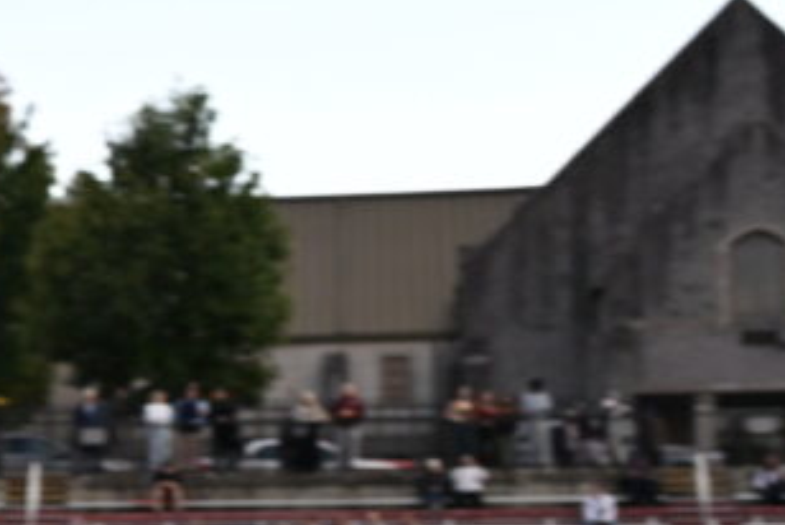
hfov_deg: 13.1
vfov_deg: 9.5
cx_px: -545
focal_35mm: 144
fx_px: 3143
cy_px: 500
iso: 900
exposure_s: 1/250
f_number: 4
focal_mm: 37
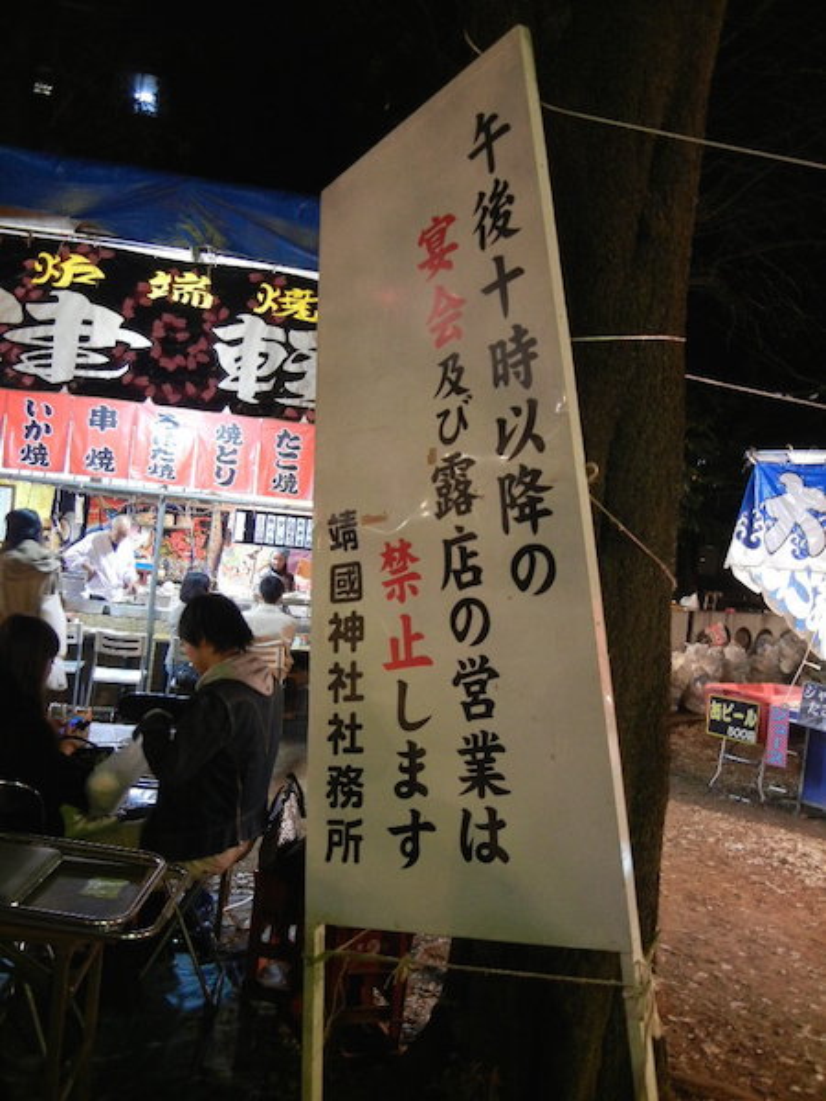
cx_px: 413
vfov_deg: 60.0
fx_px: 954
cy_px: 550
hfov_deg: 46.8
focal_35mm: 30
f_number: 3.5
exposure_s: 1/5.2
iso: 400
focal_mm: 5.4
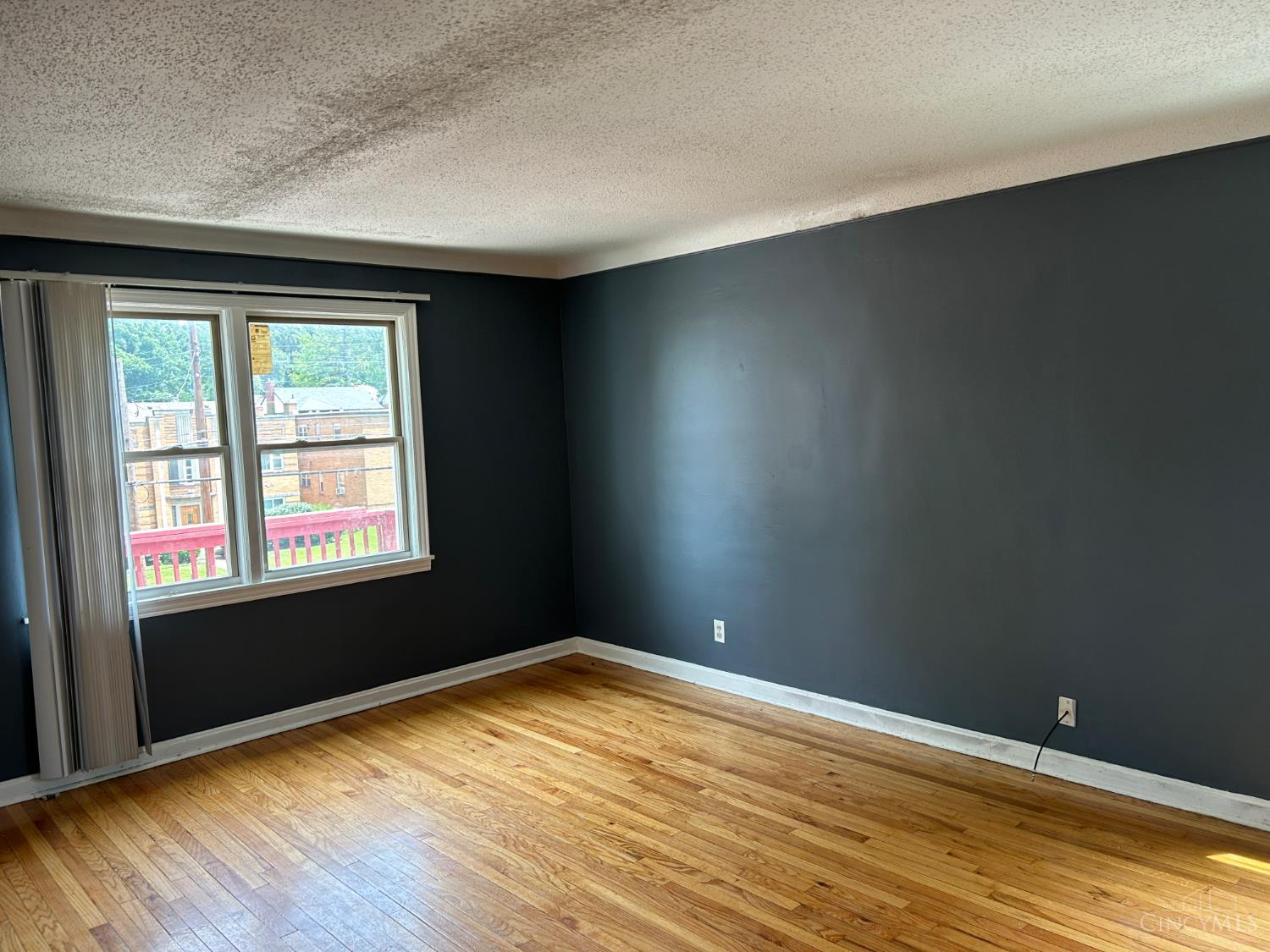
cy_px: 476
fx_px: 954
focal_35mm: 26
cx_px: 635
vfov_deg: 53.1
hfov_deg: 67.3
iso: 80
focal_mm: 5.7
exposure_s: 1/121
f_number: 1.5
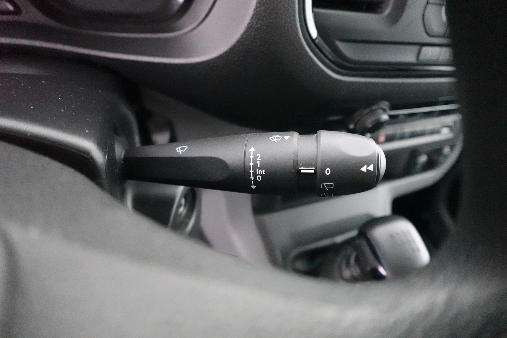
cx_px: 254
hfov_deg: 84.0
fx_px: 282
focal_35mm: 20
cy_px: 169
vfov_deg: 61.9
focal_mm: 7.6
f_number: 2
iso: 6400
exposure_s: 1/50
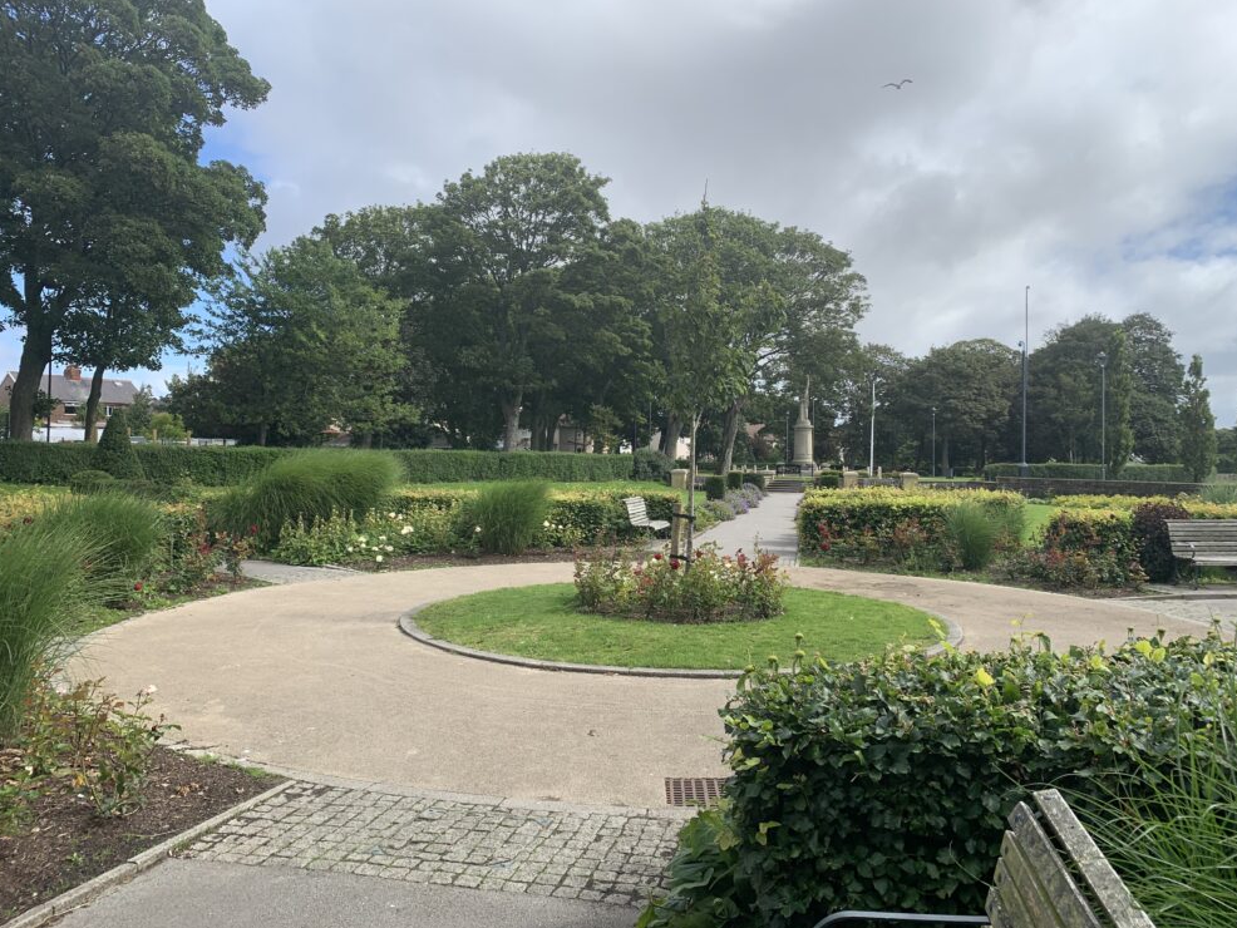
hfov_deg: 65.3
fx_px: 965
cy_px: 454
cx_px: 634
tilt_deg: +1.6
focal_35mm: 27
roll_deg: -1.1
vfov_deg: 51.4
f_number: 1.8
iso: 25
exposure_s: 1/2075
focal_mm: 4.25
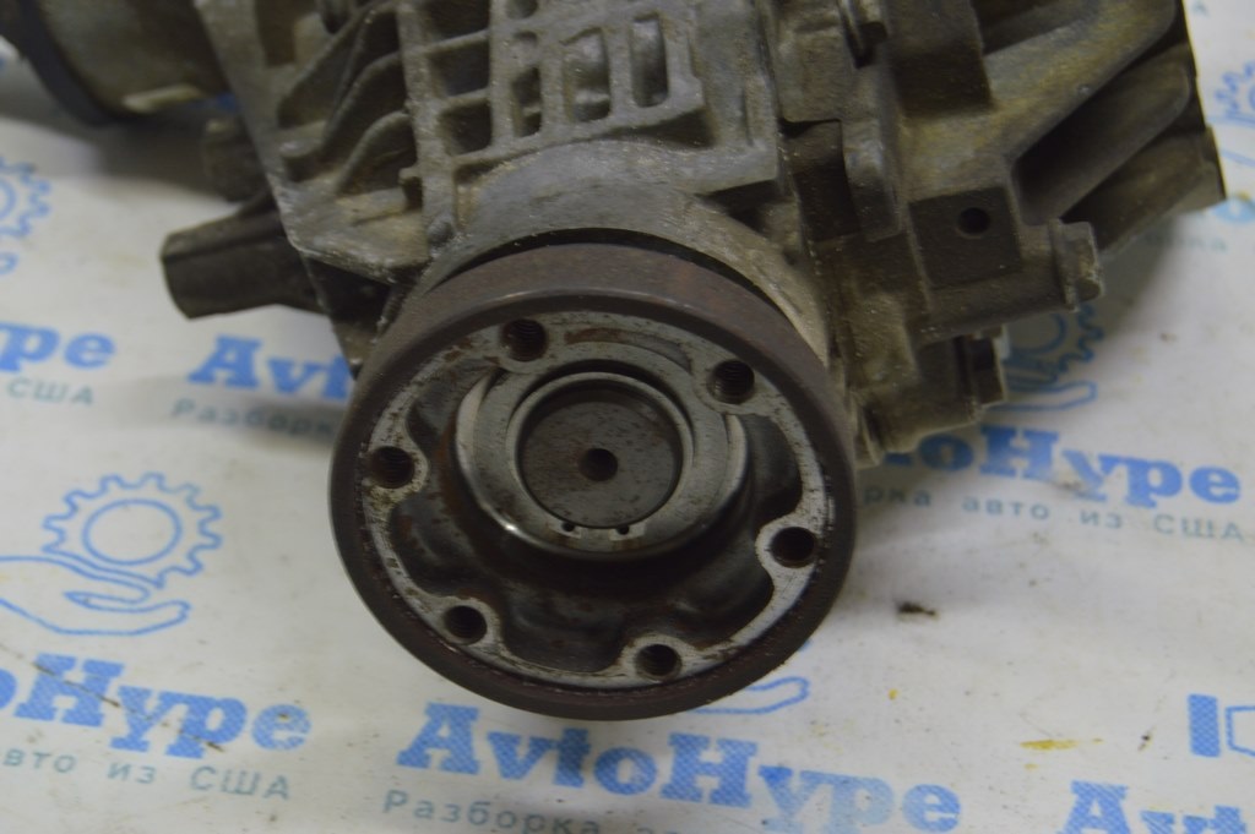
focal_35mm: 75
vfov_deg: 18.2
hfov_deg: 27.0
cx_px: 628
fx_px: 2612
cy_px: 417
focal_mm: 50
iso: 400
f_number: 5.6
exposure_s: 1/20
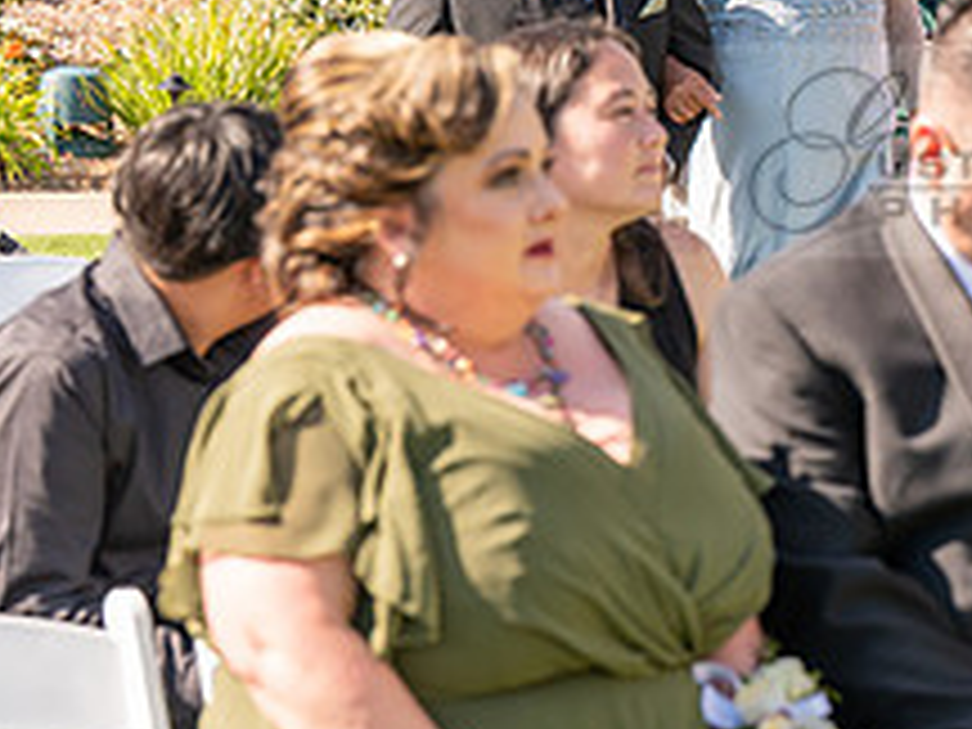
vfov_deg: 8.2
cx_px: 1102
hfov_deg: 10.8
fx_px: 5082
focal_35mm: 181
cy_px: 151
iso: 200
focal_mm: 70
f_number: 4.5
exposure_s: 1/800
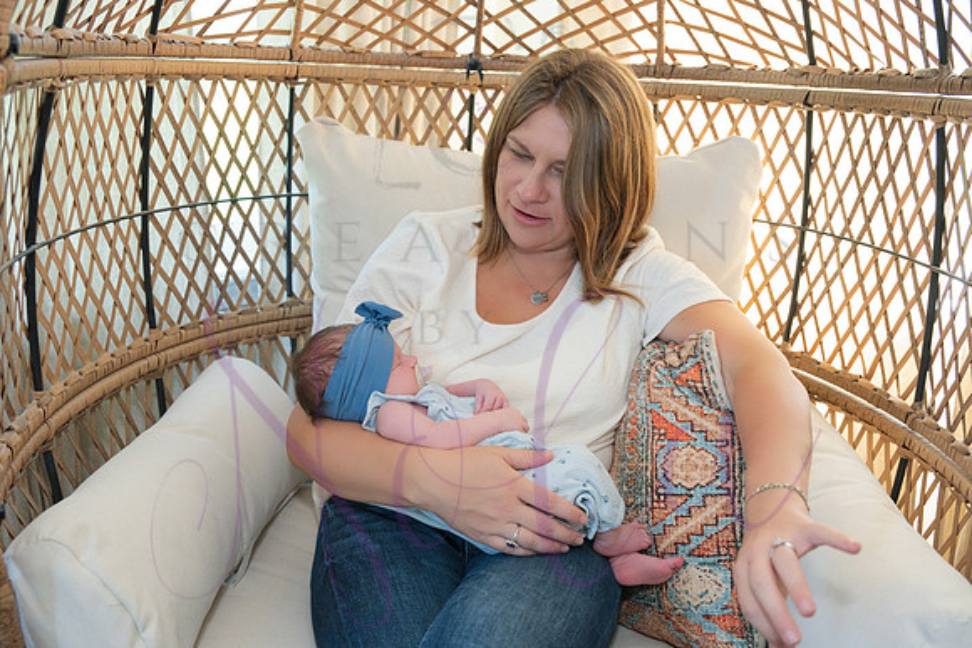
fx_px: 945
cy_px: 324
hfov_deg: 54.4
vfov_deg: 37.9
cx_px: 486
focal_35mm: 35
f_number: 4
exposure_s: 1/320
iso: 1600
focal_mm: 35
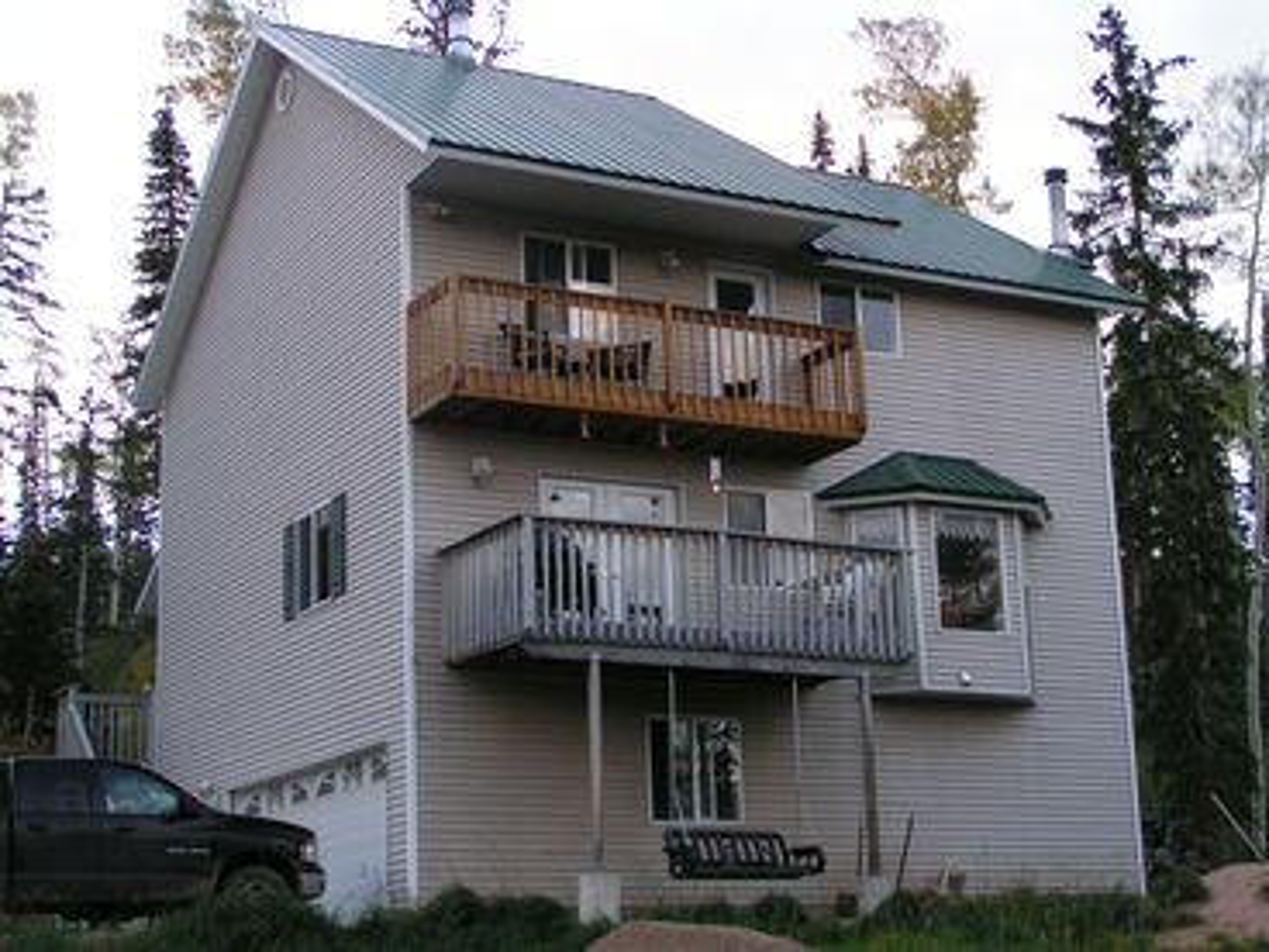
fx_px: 2200
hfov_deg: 32.2
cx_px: 634
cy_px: 476
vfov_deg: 24.4
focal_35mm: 60
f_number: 3.2
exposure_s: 1/60
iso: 100
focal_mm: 9.2
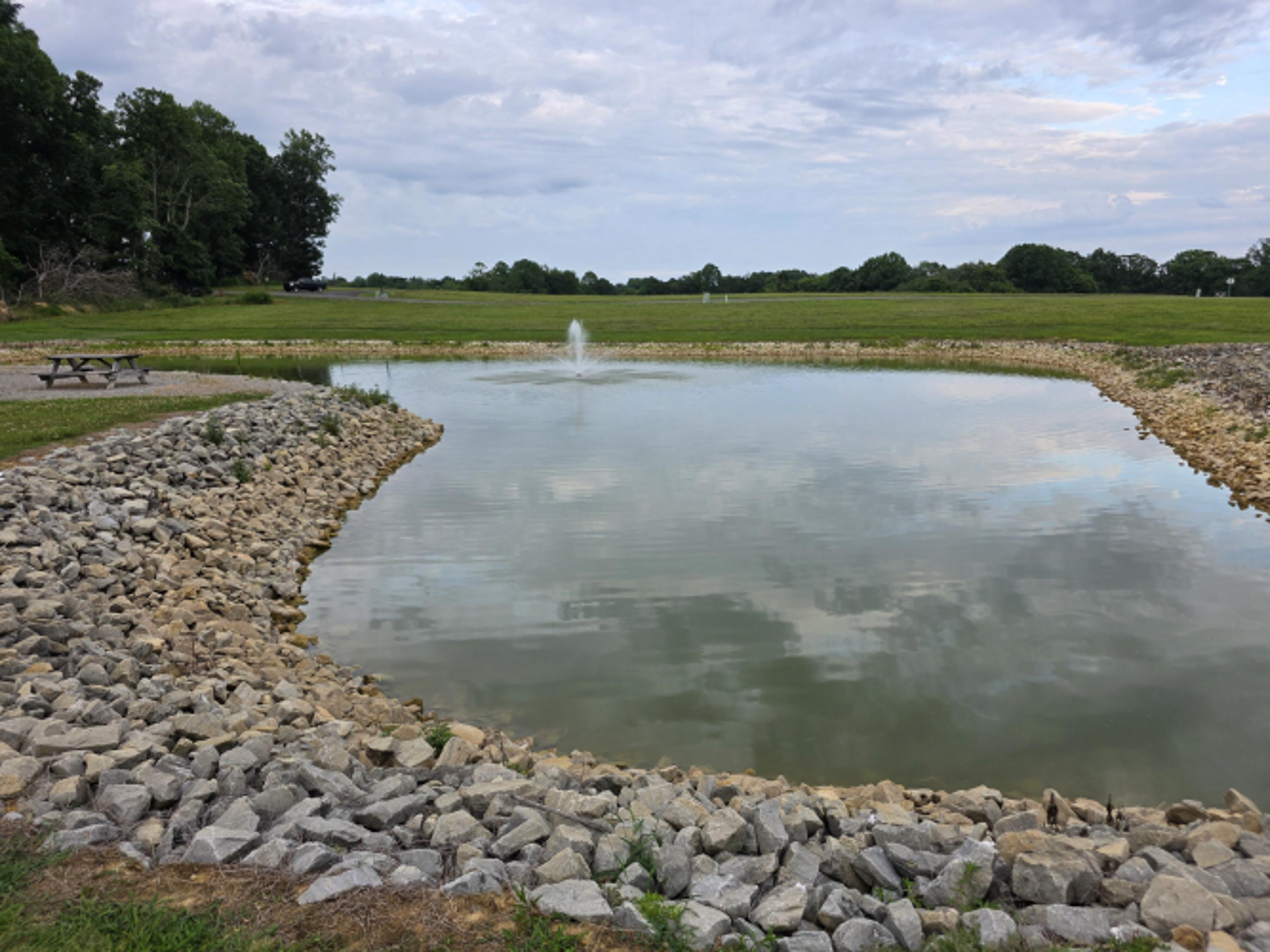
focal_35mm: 23
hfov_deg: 73.9
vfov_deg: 58.9
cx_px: 635
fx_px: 844
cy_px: 476
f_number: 1.7
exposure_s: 1/180
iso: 40
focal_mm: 6.3
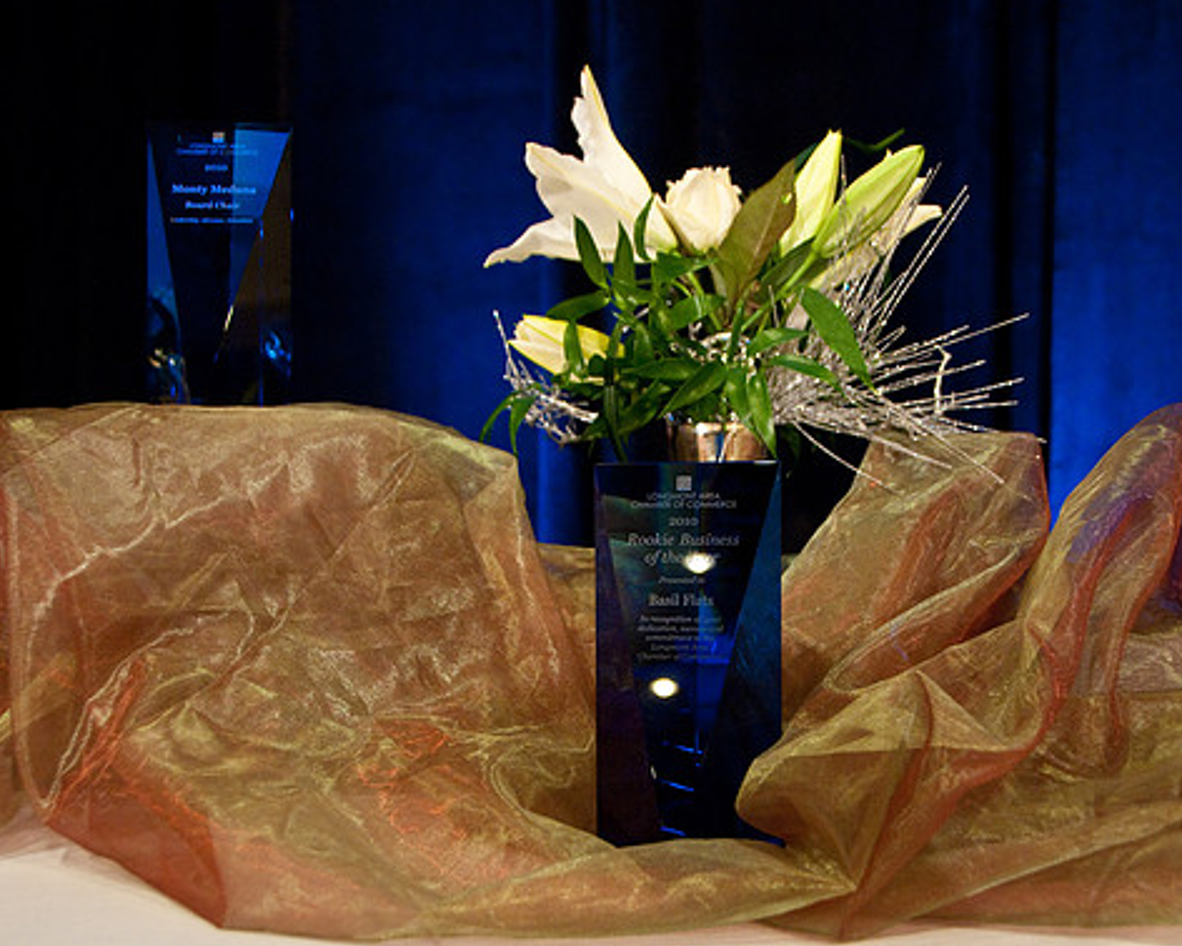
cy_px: 469
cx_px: 699
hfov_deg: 47.7
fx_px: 1330
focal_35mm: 38
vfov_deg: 39.2
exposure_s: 1/30
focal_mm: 22
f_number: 3.8
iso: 1600
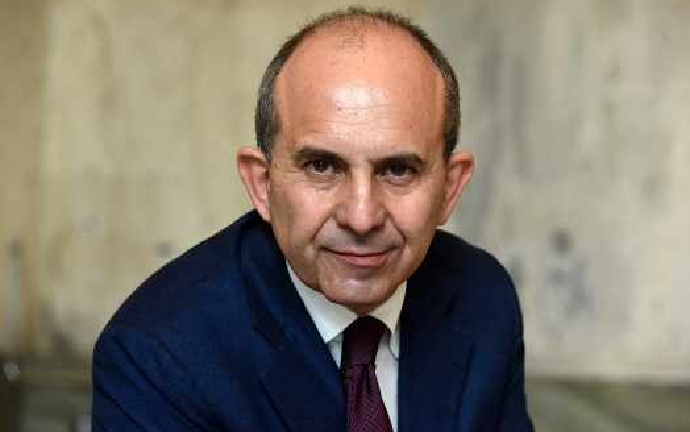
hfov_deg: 15.0
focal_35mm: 139
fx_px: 2615
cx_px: 348
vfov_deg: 9.4
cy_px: 205
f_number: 5
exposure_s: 1/160
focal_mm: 135
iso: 1600
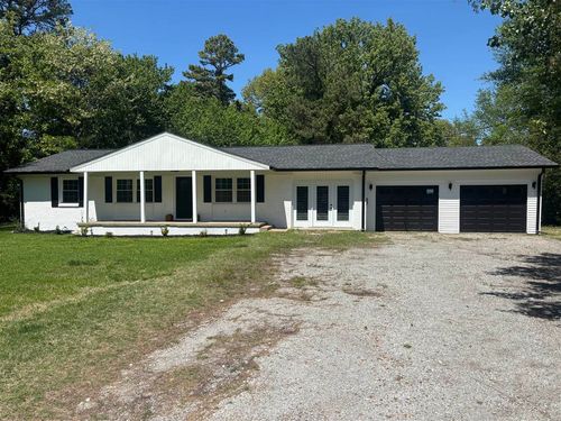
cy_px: 210
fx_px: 421
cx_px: 280
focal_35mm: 26
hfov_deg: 67.3
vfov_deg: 53.1
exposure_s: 1/4255
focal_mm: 5.96
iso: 50
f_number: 1.6
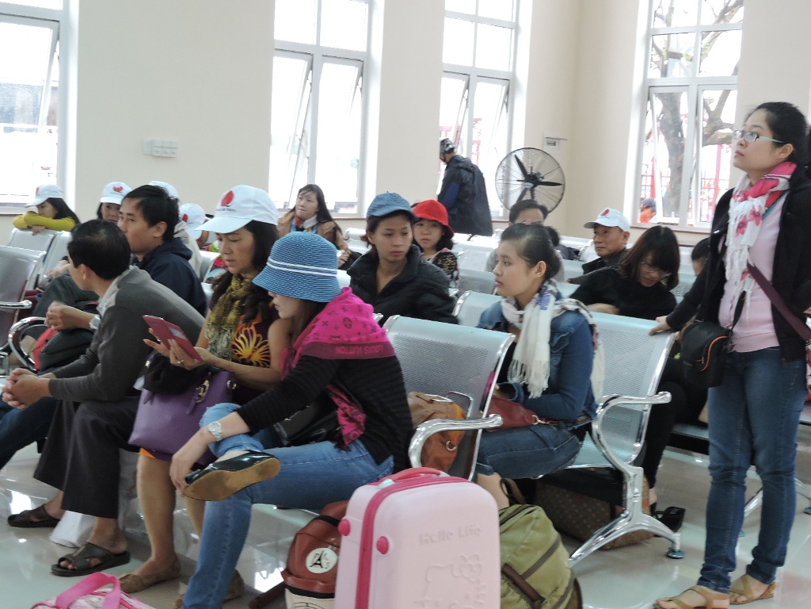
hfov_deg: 34.9
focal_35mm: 55
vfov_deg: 26.6
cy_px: 304
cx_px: 406
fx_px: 1289
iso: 400
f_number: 4
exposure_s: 1/20
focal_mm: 9.9
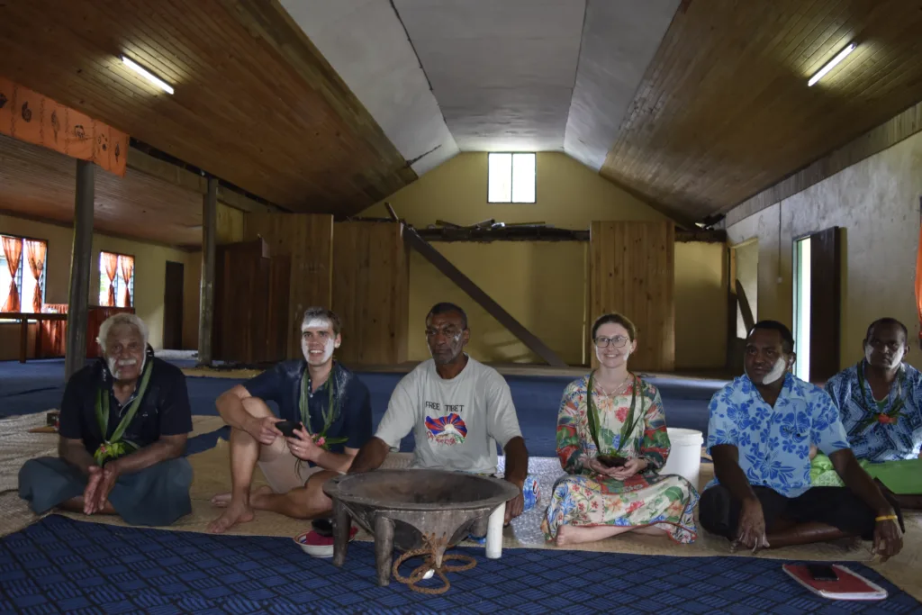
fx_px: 807
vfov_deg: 41.7
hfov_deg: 59.5
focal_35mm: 32
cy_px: 308
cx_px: 461
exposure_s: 1/60
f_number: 3.8
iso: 560
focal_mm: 21
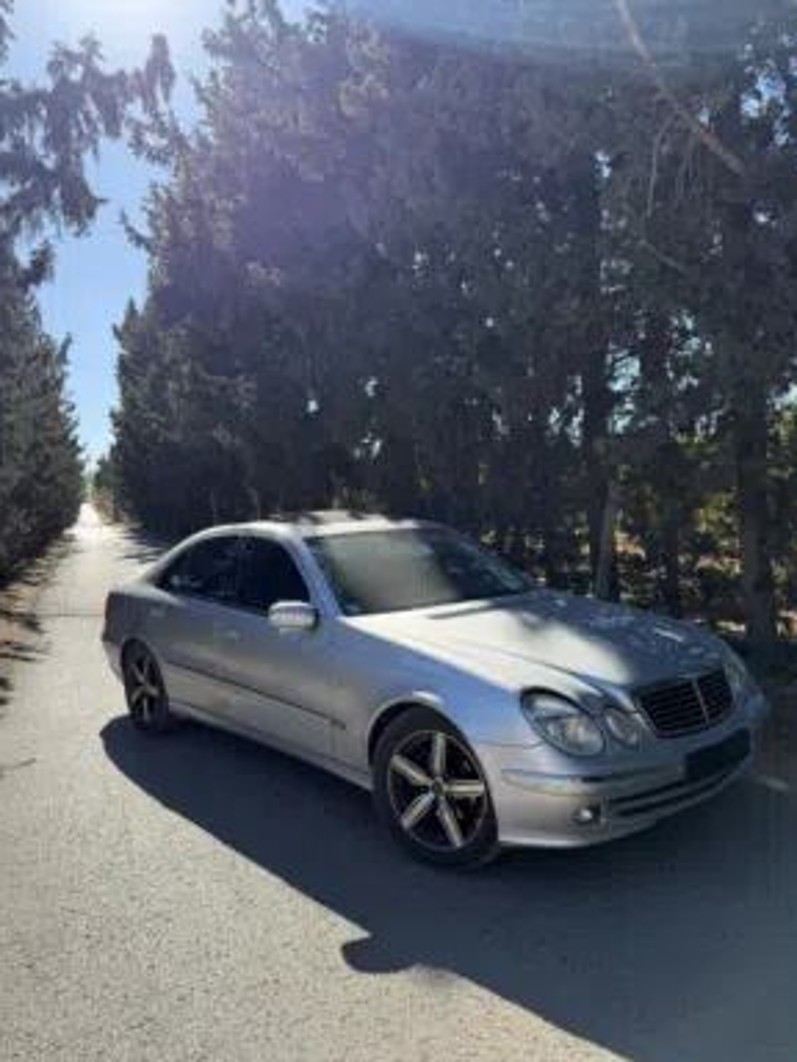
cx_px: 407
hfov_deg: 54.9
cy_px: 531
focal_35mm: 25
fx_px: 767
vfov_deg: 69.4
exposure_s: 1/3279
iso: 100
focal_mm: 6.76
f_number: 1.78
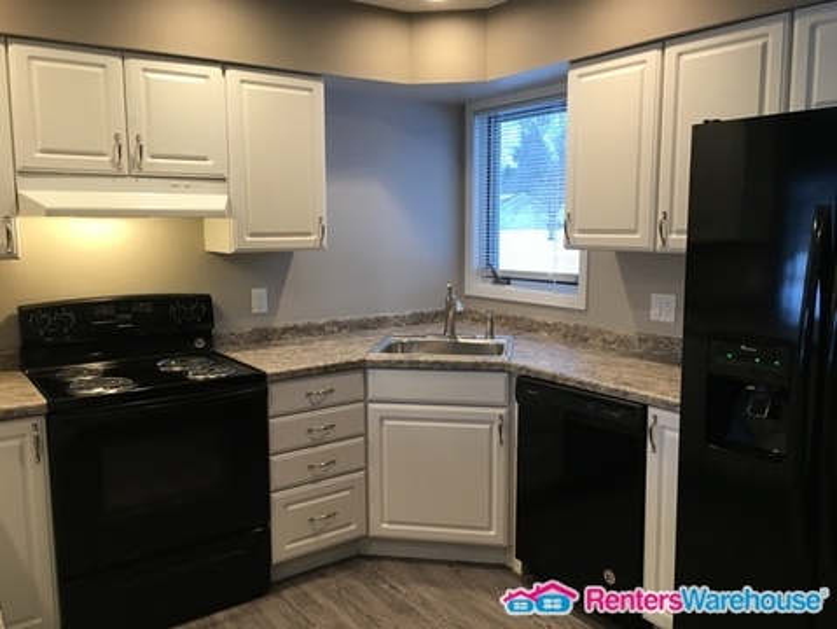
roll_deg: +0.0
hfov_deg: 61.6
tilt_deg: -6.8
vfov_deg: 48.3
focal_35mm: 29
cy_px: 314
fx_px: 702
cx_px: 418
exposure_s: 1/30
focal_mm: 4.15
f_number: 2.2
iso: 50
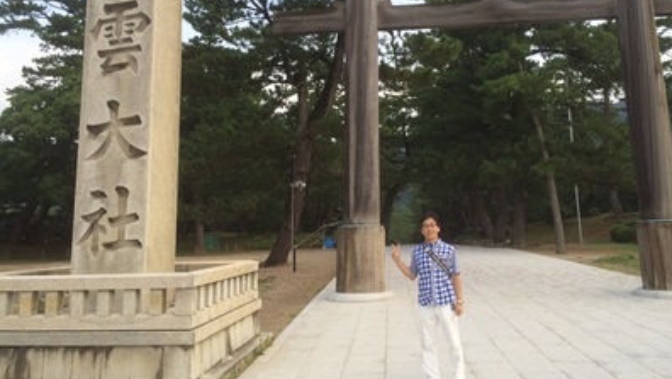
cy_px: 127
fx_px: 588
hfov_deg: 59.5
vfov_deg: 35.3
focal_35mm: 33
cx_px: 338
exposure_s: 1/477
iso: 32
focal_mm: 4.12
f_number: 2.2
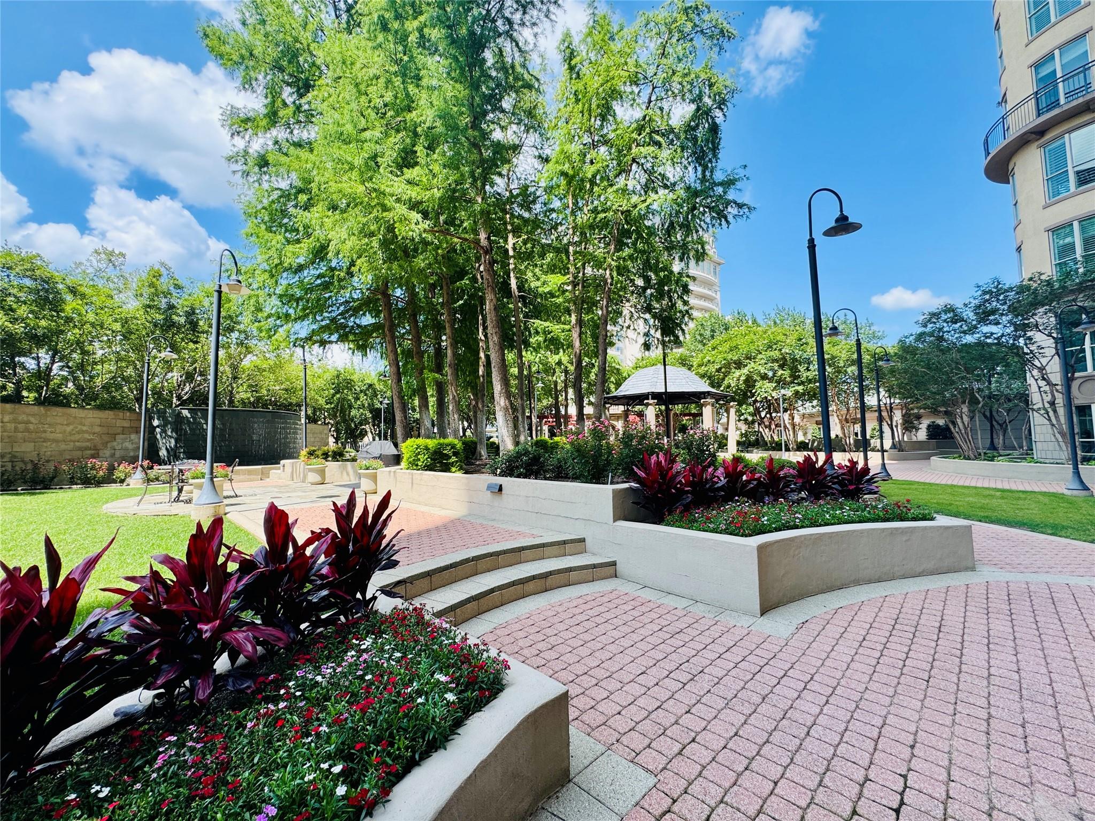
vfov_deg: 85.7
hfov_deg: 102.1
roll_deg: +0.6
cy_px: 410
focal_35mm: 14
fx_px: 443
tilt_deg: +3.7
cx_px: 548
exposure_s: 1/440
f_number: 2.2
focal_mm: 2.22
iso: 40
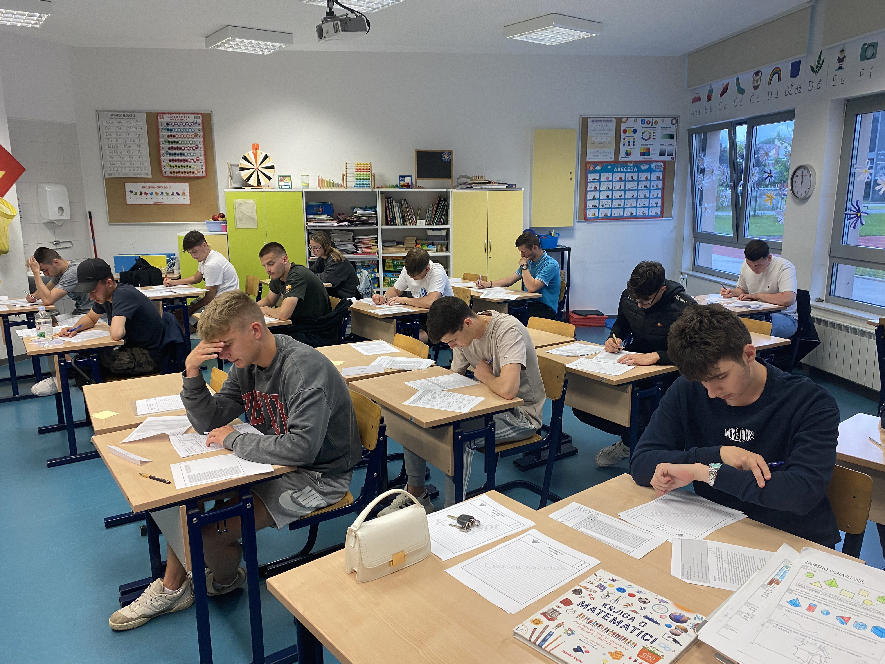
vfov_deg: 53.1
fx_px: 665
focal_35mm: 26
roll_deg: +0.7
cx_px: 442
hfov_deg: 67.3
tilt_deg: -13.5
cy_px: 332
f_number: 1.8
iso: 64
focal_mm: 4.25
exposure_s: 1/50
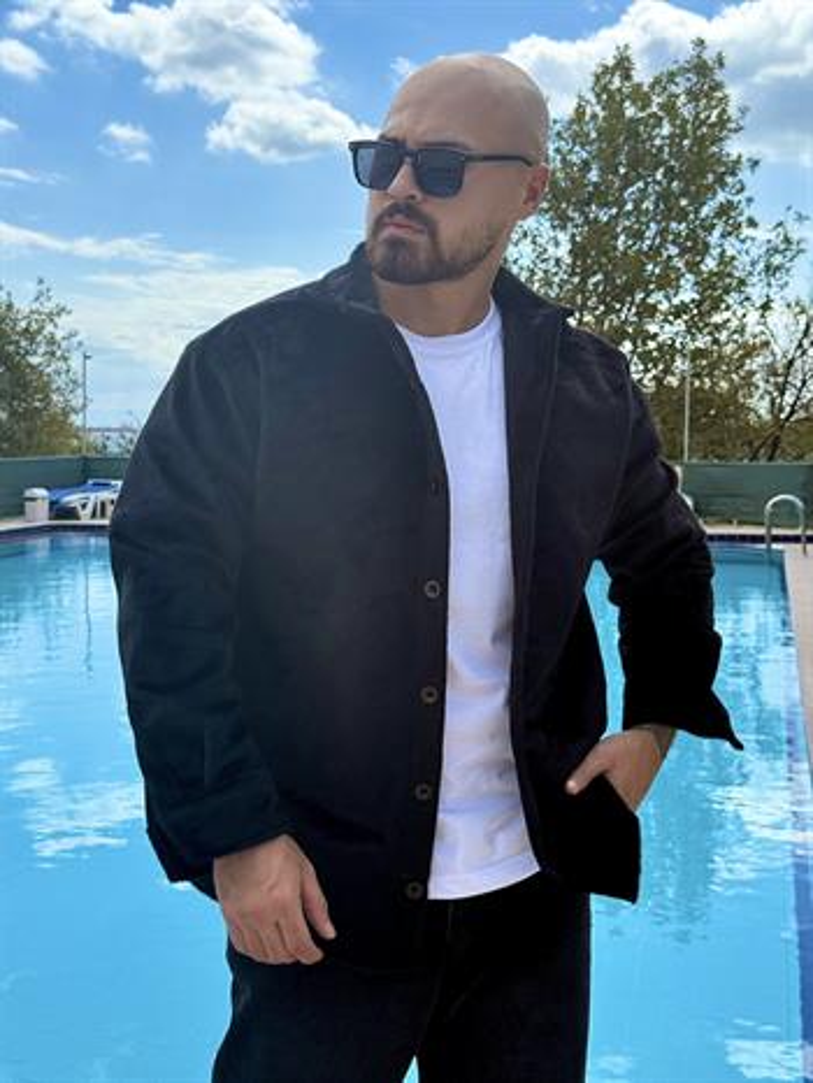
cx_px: 406
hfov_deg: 30.3
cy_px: 542
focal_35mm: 48
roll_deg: -0.3
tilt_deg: -4.5
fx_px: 1502
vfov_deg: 39.6
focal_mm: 6.76
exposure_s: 1/4587
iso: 100
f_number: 1.78
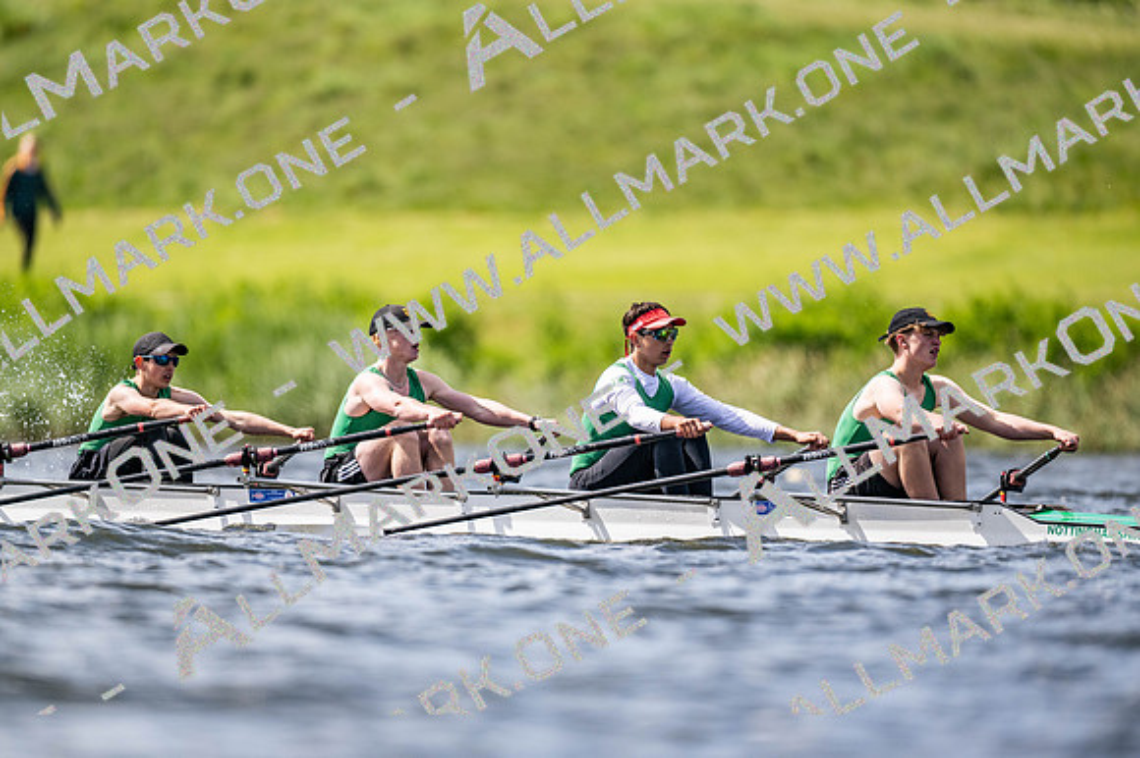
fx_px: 18993
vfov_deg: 2.3
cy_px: 379
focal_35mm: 600
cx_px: 570
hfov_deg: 3.4
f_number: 4
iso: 280
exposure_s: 1/2500
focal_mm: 600
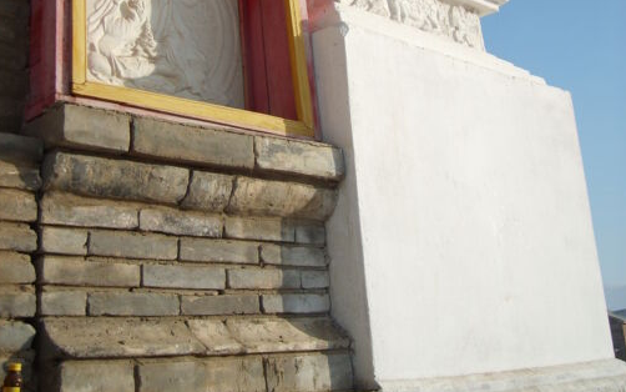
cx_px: 312
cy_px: 19
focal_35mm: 50
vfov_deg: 24.9
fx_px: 853
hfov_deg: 40.3
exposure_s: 1/250
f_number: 7.1
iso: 50
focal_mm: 5.8
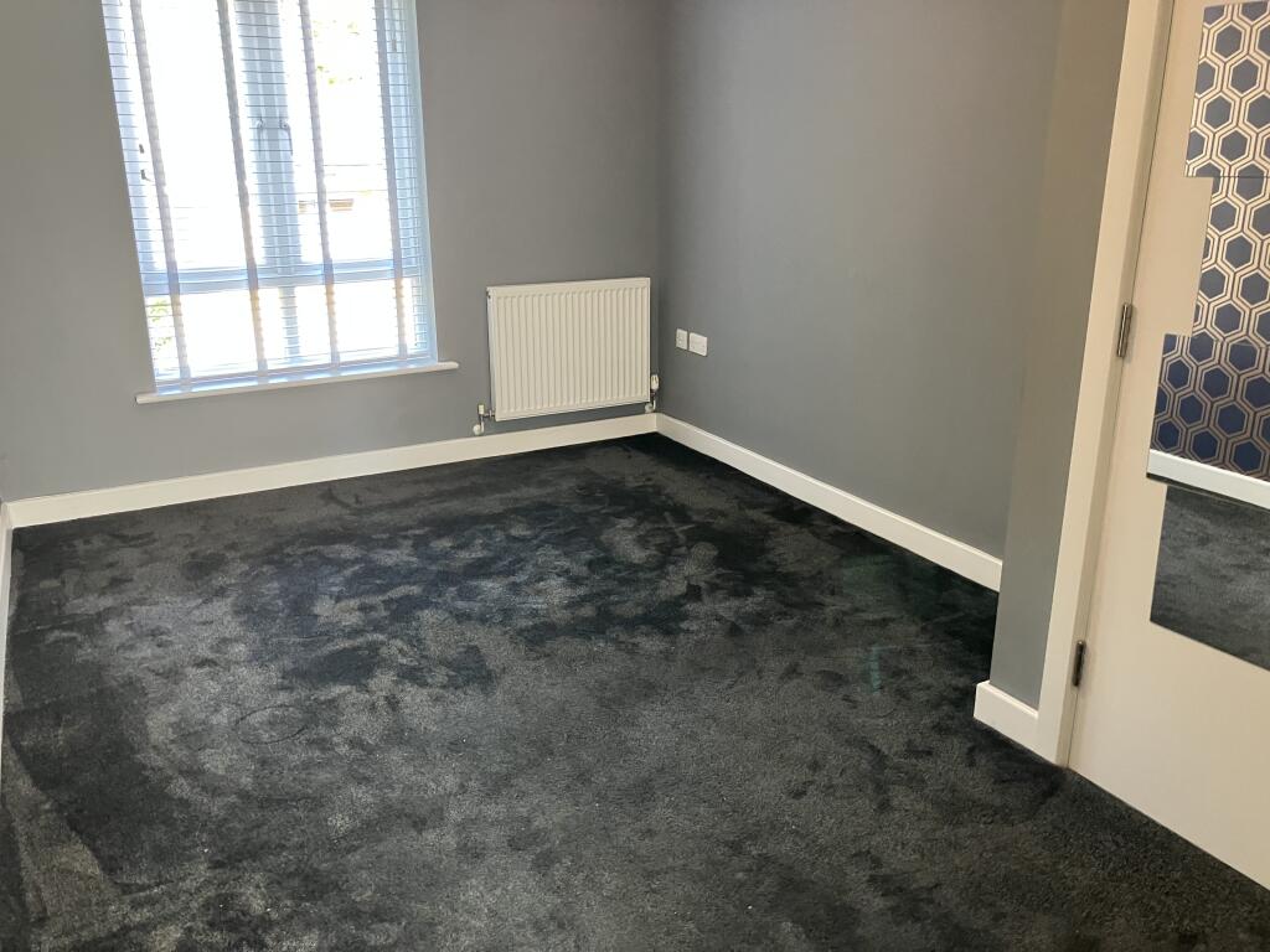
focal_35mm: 28
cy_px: 476
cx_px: 635
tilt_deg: -16.4
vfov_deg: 49.7
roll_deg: -0.3
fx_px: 1027
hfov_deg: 63.4
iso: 320
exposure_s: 1/50
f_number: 1.8
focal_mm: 3.99
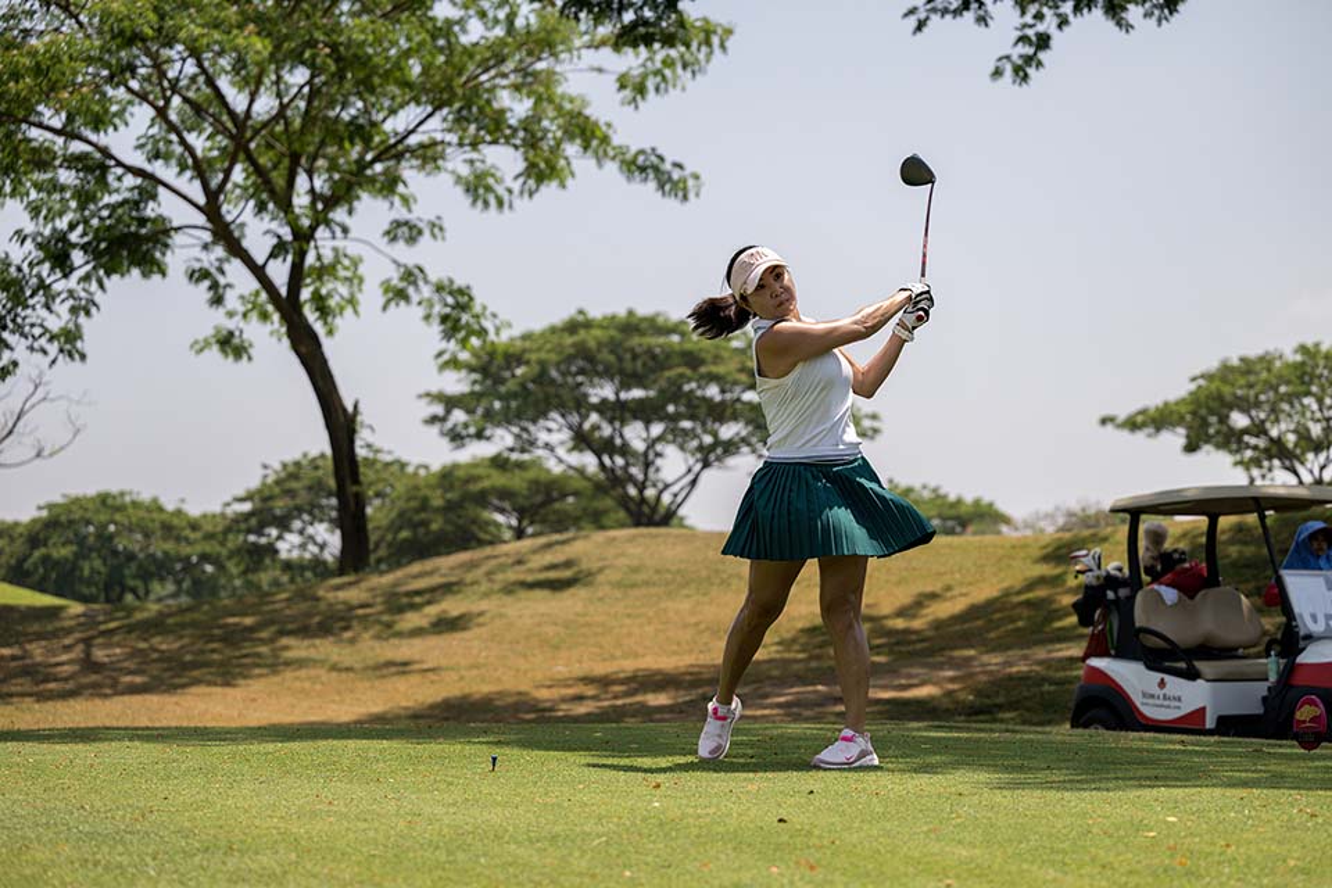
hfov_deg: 28.1
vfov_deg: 18.9
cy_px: 444
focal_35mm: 72
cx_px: 666
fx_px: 2664
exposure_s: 1/3200
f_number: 3.2
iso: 250
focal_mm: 72
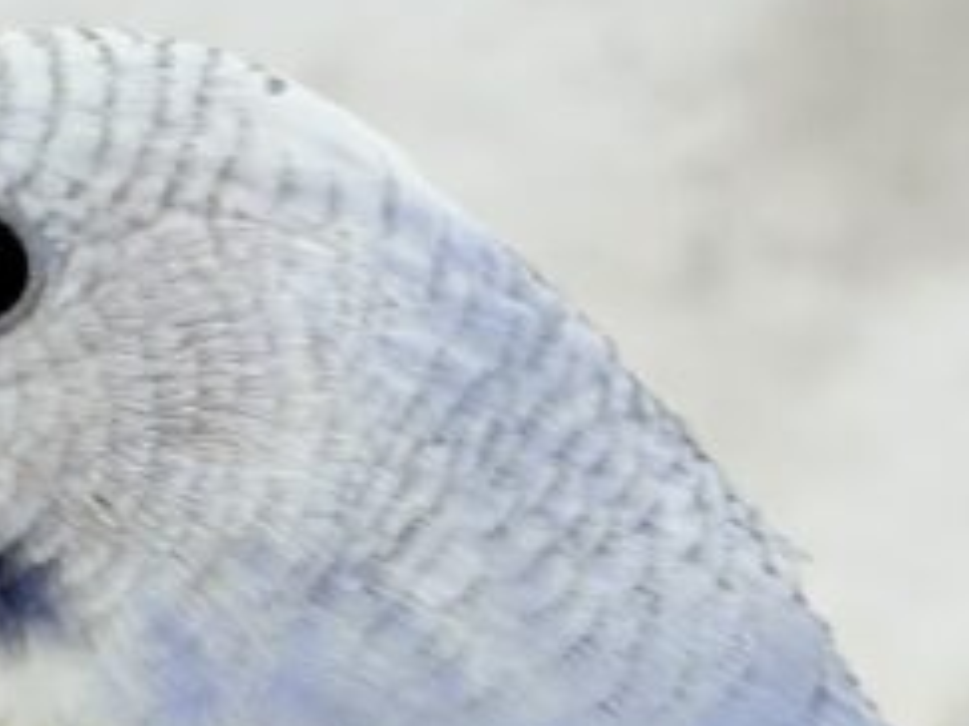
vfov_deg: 5.7
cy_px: 981
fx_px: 7191
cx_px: 112
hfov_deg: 7.7
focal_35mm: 257
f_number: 1.6
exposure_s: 1/50
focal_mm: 5.96
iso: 32
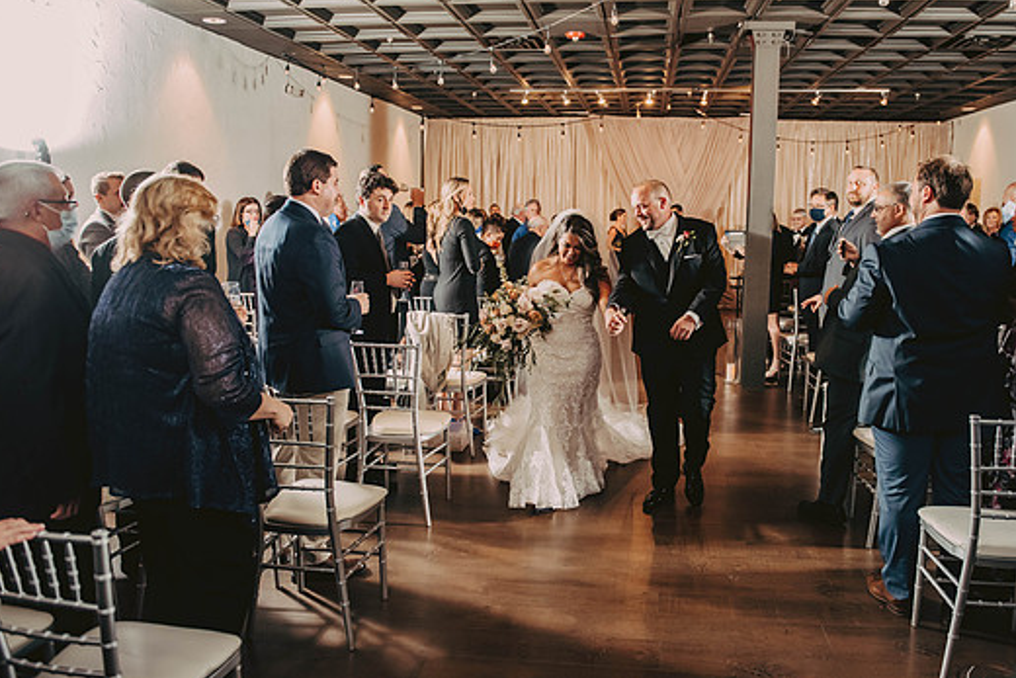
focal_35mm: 29
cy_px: 304
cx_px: 553
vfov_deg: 44.9
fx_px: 819
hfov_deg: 63.5
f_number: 3.2
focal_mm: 26
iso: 2000
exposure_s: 1/250
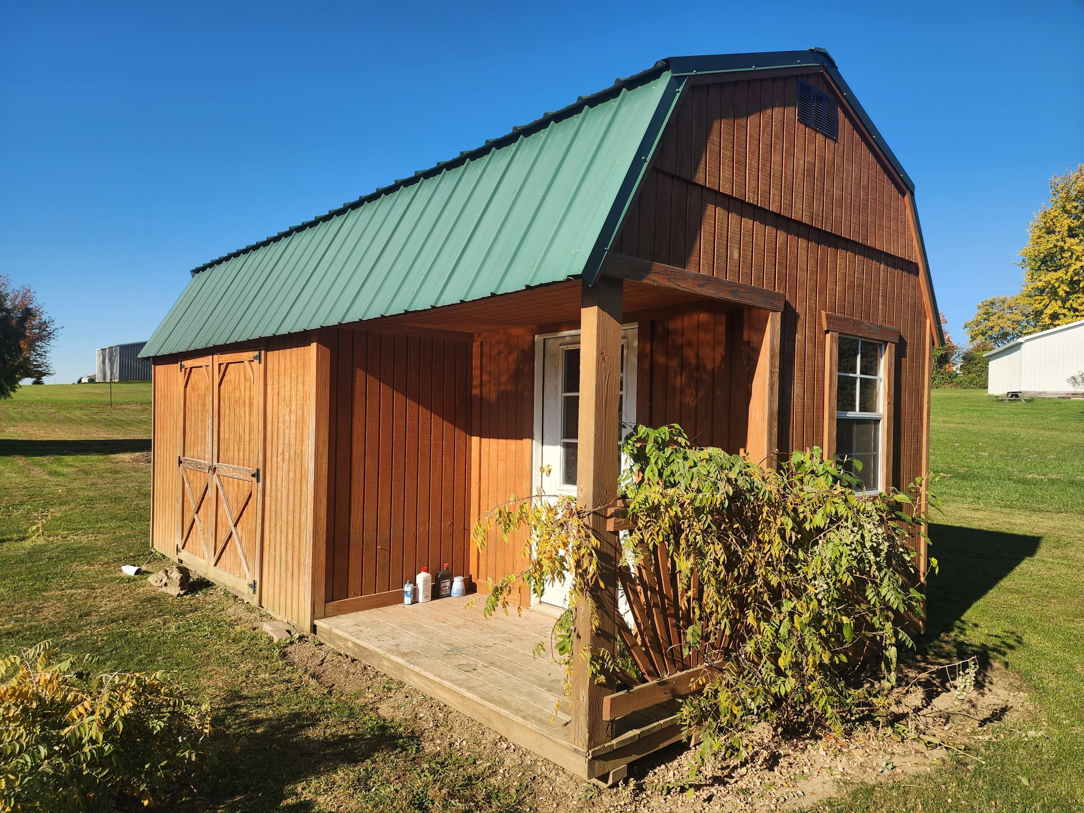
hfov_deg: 73.9
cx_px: 542
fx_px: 720
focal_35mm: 23
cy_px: 406
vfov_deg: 58.9
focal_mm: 6.4
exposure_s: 1/645
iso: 12
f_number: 1.8
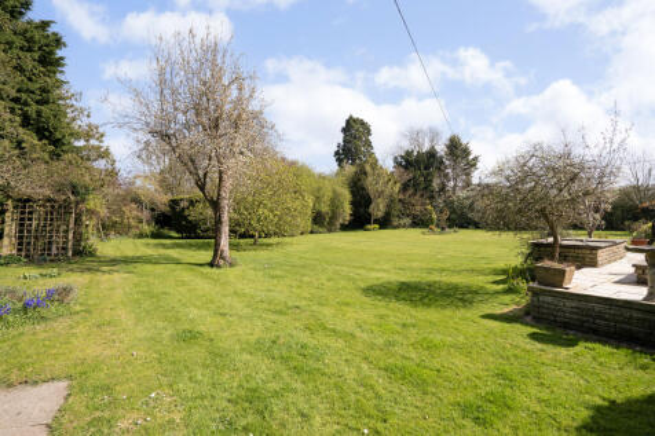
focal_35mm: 17
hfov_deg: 93.3
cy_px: 218
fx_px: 309
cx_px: 328
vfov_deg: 70.4
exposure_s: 1/500
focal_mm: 17
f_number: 8
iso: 320
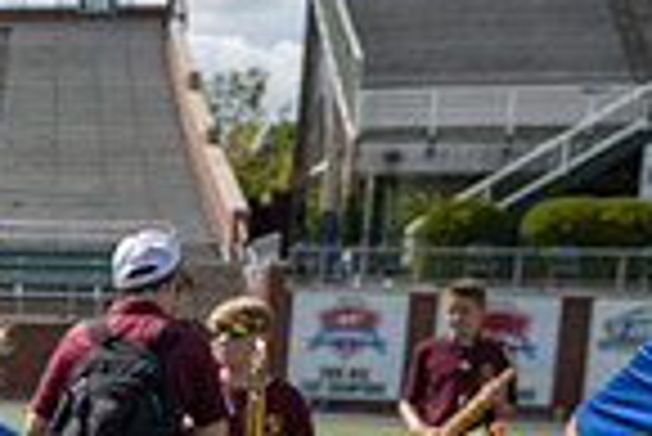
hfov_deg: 17.6
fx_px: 1740
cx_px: -481
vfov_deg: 13.8
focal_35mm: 96
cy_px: 551
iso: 200
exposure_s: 1/1600
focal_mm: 24
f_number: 5
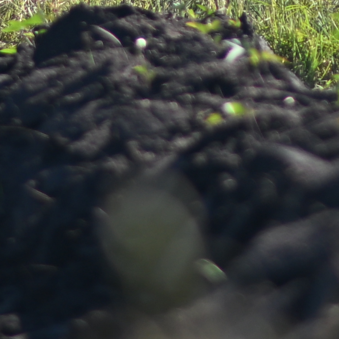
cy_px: -279
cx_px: 455
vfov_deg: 3.0
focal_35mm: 584
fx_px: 6471
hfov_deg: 3.0
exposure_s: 1/6400
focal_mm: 85
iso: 200
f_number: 2
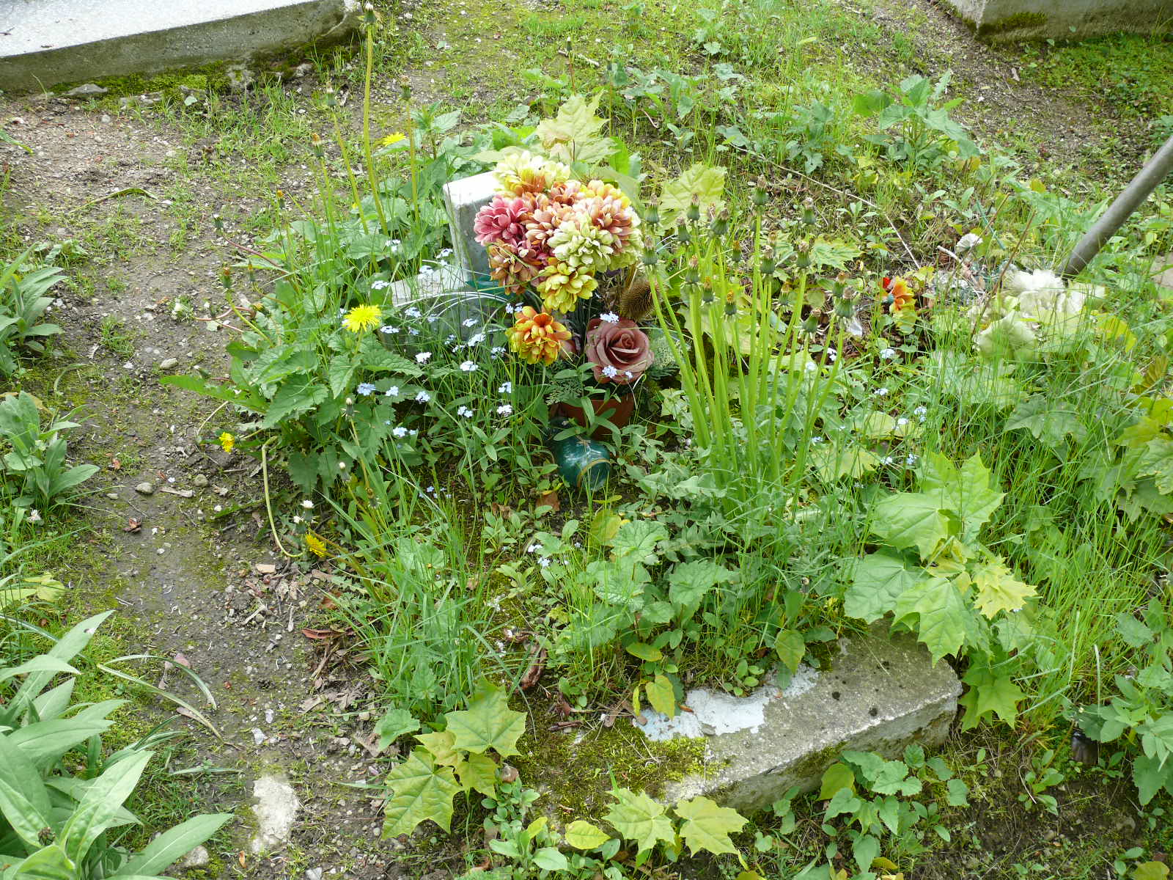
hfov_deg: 52.6
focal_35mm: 35
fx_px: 1186
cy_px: 440
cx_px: 586
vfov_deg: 40.7
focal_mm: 7.4
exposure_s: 1/125
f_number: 3.2
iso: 100
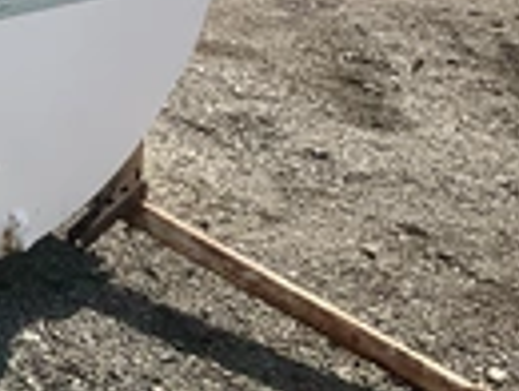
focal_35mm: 89
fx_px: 1337
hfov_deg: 19.8
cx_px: -200
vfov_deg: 15.4
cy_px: -199
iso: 25
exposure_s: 1/1848
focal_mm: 3
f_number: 1.8
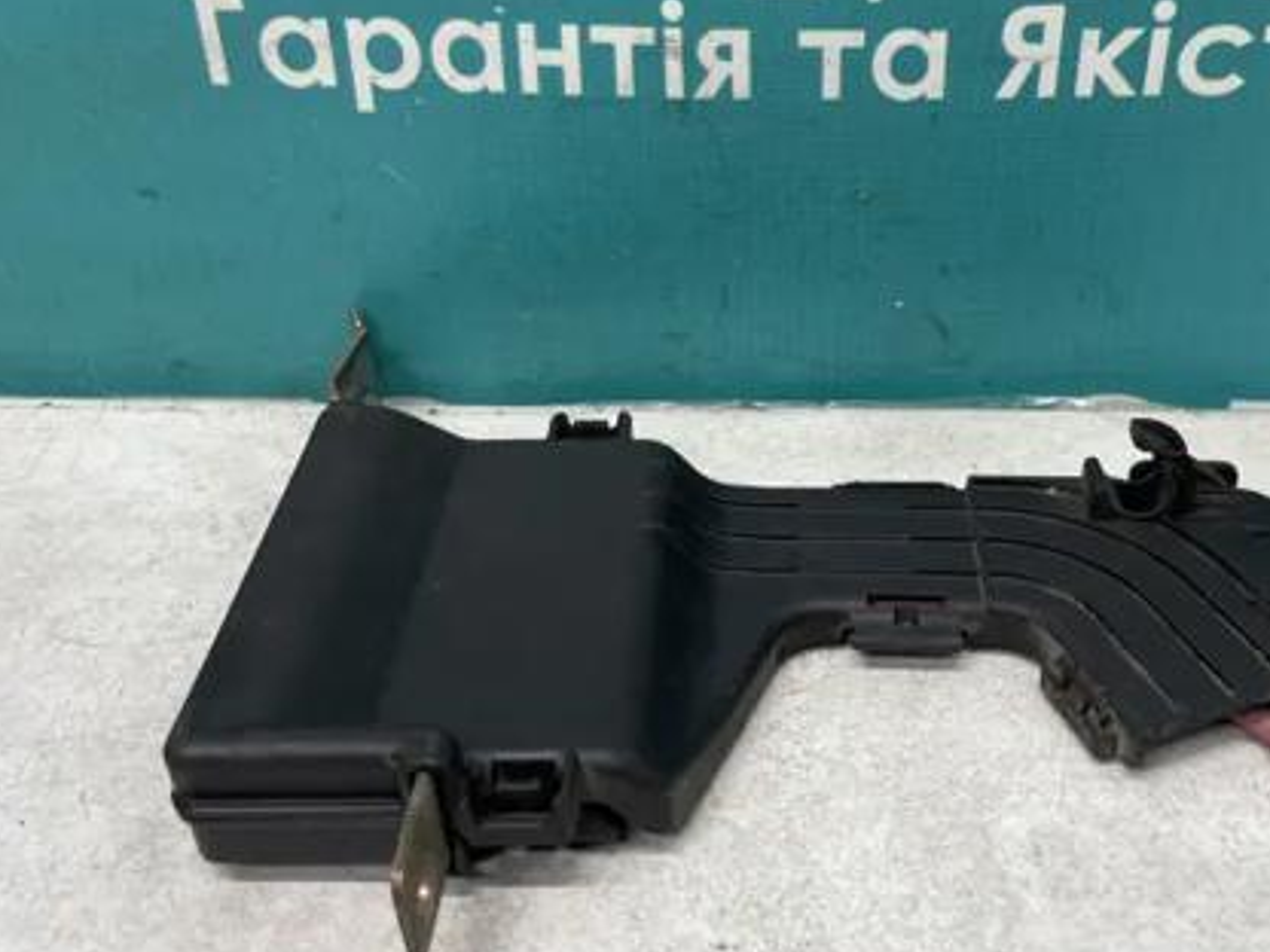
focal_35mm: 40
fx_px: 1468
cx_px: 757
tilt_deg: -32.4
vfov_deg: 35.9
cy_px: 406
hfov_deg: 46.6
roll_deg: +1.7
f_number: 1.6
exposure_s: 1/100
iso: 125
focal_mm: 4.2
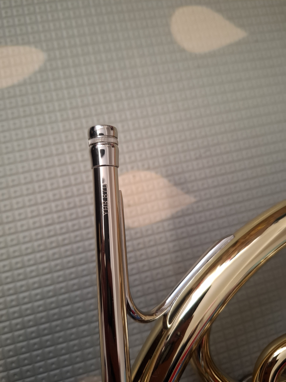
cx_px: 143
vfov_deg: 73.9
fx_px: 253
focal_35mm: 23
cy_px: 191
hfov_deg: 58.9
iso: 250
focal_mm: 5.54
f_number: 1.8
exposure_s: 1/33
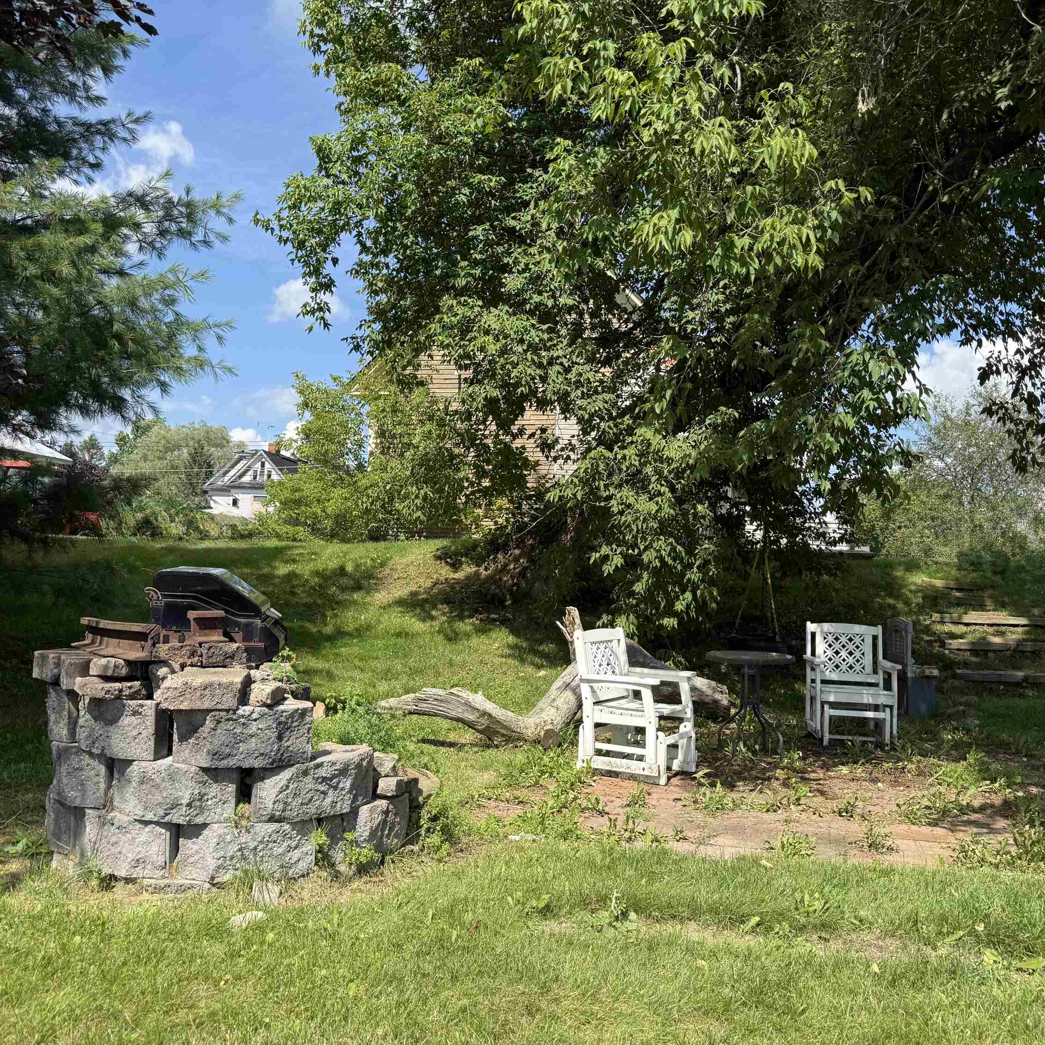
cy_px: 529
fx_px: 990
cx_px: 605
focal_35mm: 29
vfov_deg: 55.6
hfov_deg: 55.4
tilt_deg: +3.8
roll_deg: -2.7
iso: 80
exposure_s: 1/2445
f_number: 1.78
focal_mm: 6.76
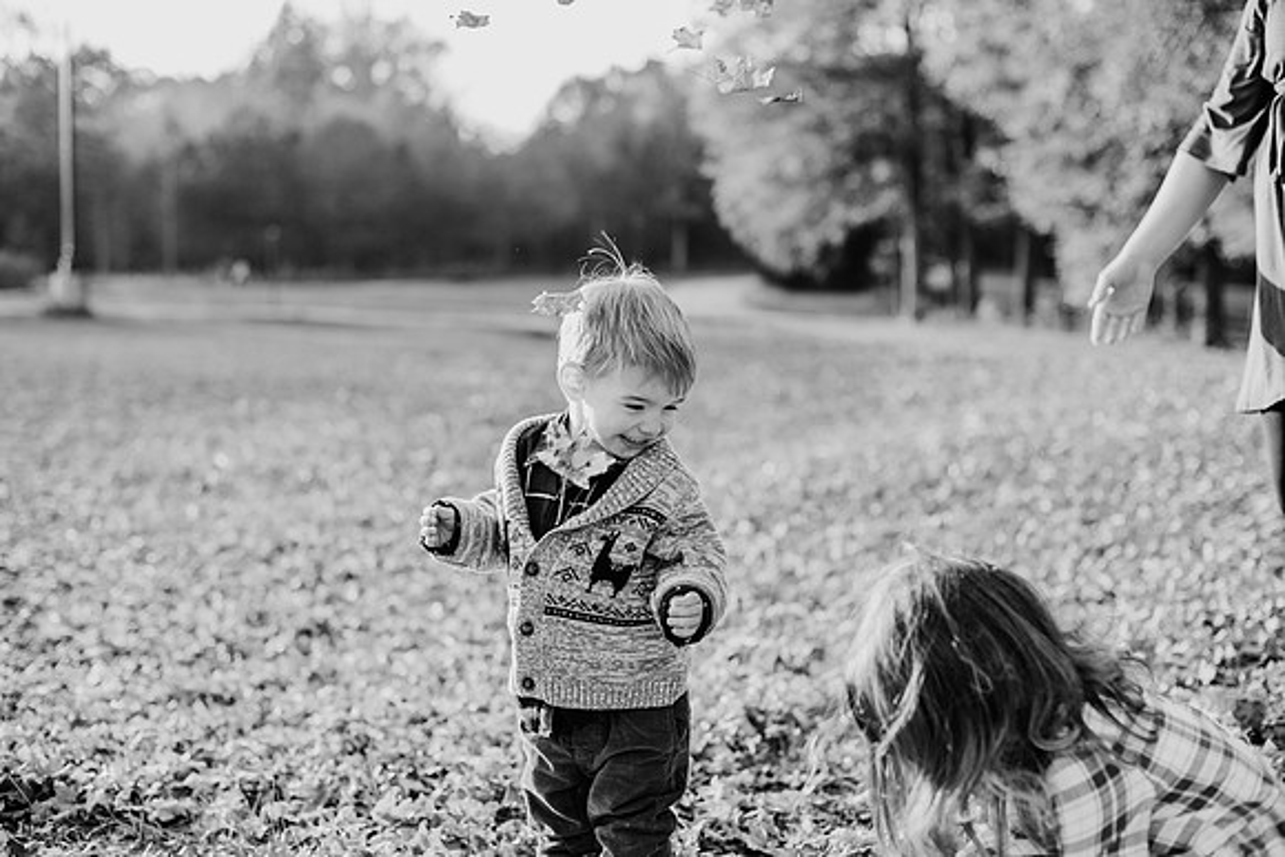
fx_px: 1785
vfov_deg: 27.0
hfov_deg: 39.6
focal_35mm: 50
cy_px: 428
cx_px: 642
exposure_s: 1/1000
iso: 500
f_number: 2.8
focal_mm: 50
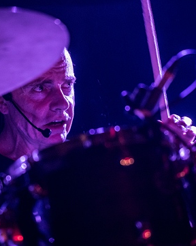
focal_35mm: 375
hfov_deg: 4.1
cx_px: 50
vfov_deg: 5.2
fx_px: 2724
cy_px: 156
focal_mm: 200
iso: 3200
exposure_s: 1/100
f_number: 2.8
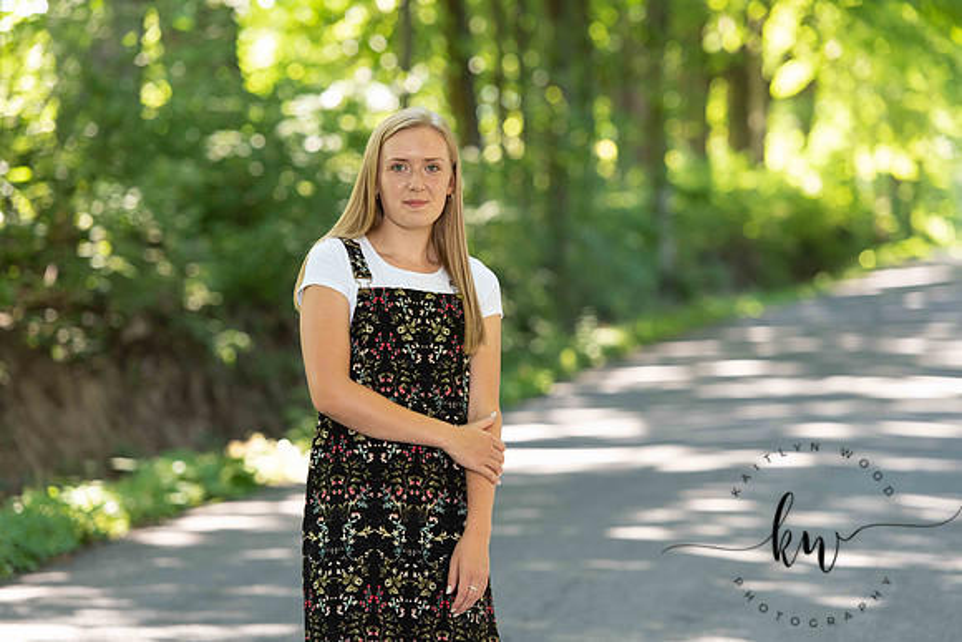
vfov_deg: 9.8
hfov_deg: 14.7
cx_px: 481
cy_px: 321
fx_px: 3742
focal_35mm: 140
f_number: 3.5
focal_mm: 140
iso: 640
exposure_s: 1/200
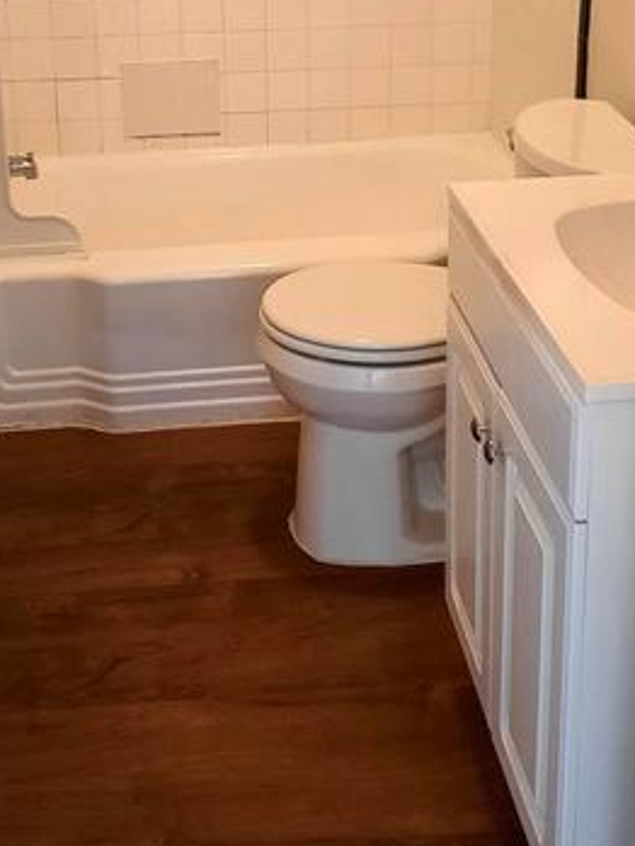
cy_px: 112
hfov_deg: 26.5
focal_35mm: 55
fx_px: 1344
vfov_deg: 33.4
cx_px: 259
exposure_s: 1/40
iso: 320
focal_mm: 4.6
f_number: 2
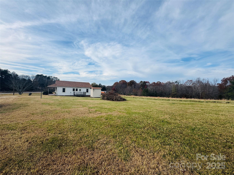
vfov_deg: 85.7
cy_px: 88
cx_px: 117
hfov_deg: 102.1
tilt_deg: +2.0
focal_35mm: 14
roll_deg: -2.6
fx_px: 95
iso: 50
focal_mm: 2.22
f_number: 2.2
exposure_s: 1/1748
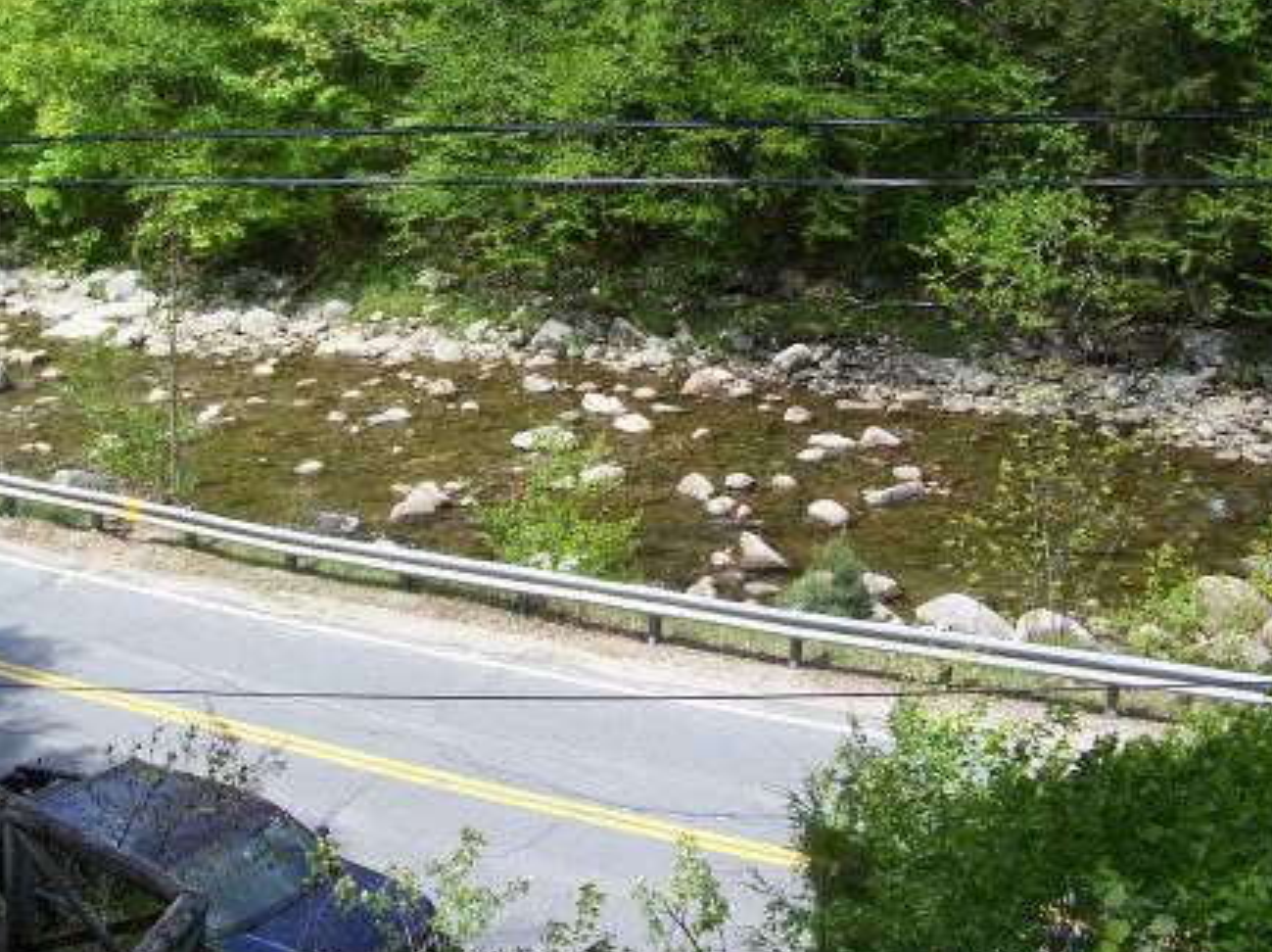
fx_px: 1872
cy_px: 411
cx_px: 464
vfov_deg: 28.5
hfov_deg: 37.3
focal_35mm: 51
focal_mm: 6.3
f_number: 4
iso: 64
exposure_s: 1/320
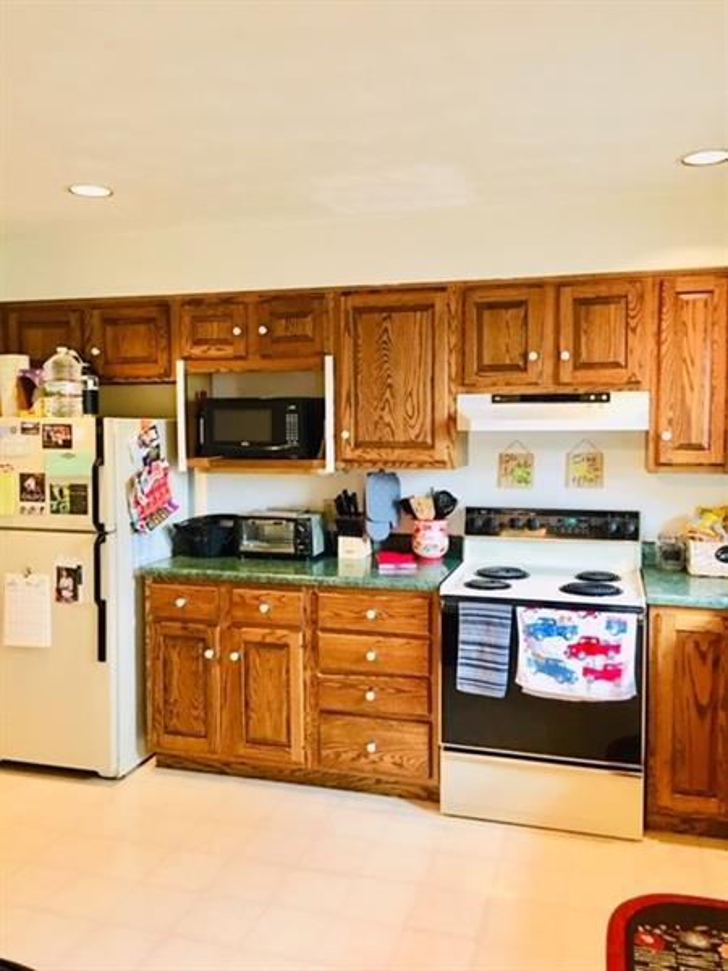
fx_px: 813
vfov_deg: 61.7
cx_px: 364
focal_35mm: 29
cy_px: 486
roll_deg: +0.2
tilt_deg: -3.1
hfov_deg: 48.2
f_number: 2.2
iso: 50
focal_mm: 4.15
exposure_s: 1/4
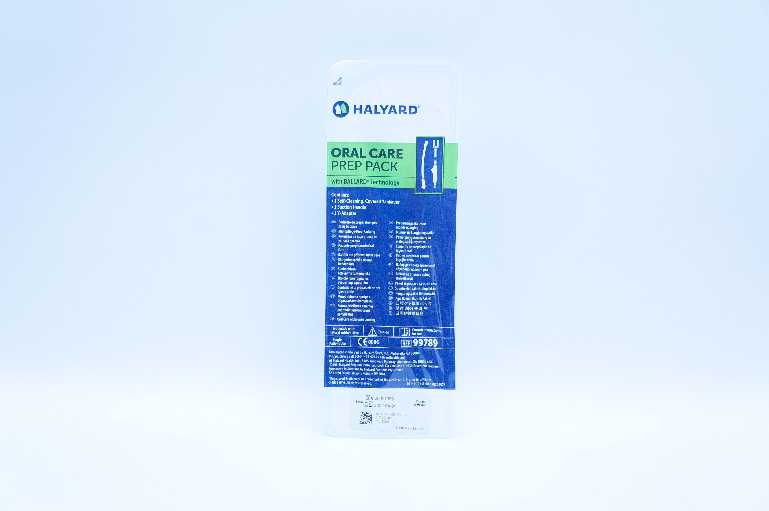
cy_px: 256
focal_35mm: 34
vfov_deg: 38.3
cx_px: 384
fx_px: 736
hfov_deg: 55.2
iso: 800
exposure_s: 1/125
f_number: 5
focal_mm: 23
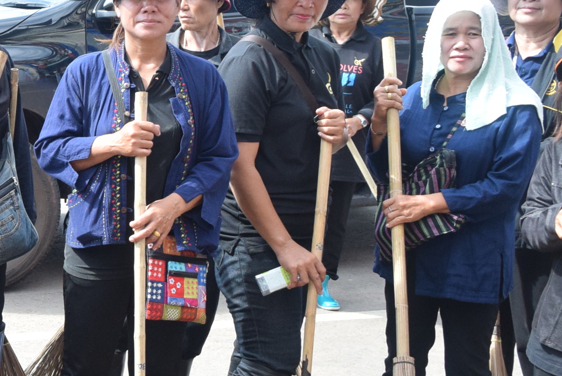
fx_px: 1375
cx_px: -248
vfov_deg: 15.6
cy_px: 175
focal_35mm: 88
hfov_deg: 20.3
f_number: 5
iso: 800
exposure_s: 1/640
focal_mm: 20
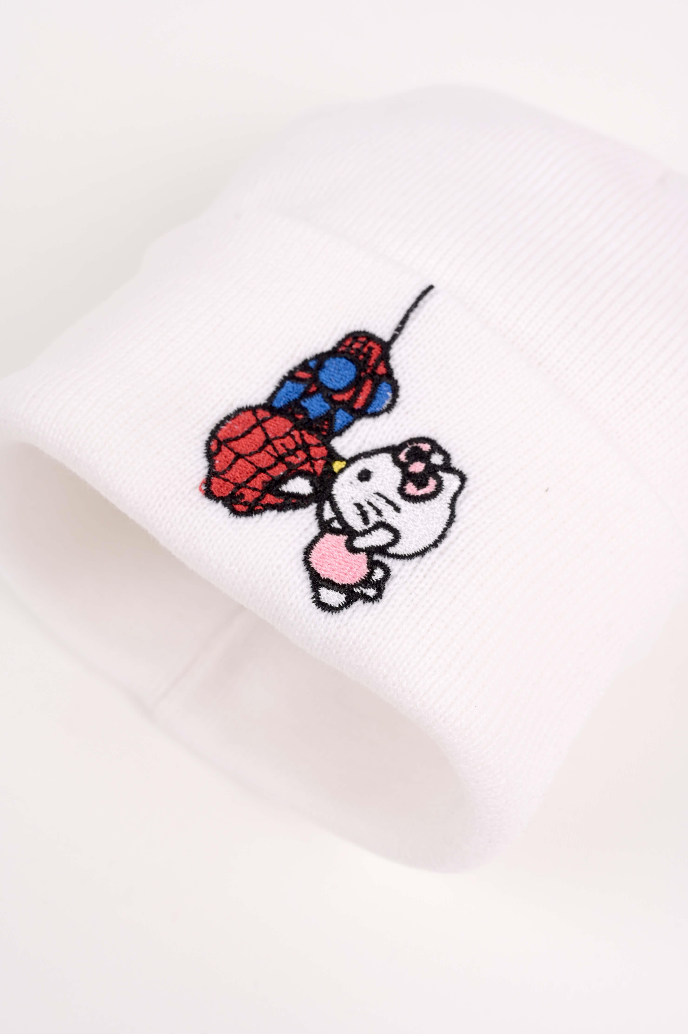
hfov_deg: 27.0
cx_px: 344
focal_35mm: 50
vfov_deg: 39.6
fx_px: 1435
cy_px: 517
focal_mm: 50
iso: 320
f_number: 11
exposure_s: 1/100
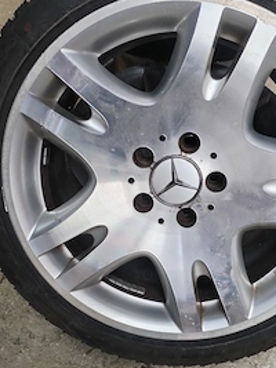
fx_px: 415
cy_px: 218
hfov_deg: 36.7
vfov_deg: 47.6
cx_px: 157
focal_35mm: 39
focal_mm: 4.75
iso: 100
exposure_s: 1/128
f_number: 1.8
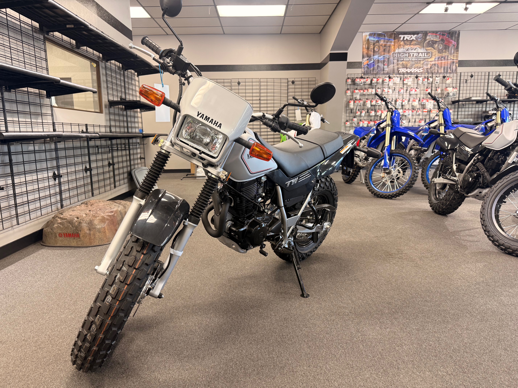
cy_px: 194
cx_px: 259
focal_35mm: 24
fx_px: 359
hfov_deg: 71.6
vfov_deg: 56.8
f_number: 1.78
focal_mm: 6.76
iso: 160
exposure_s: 1/42
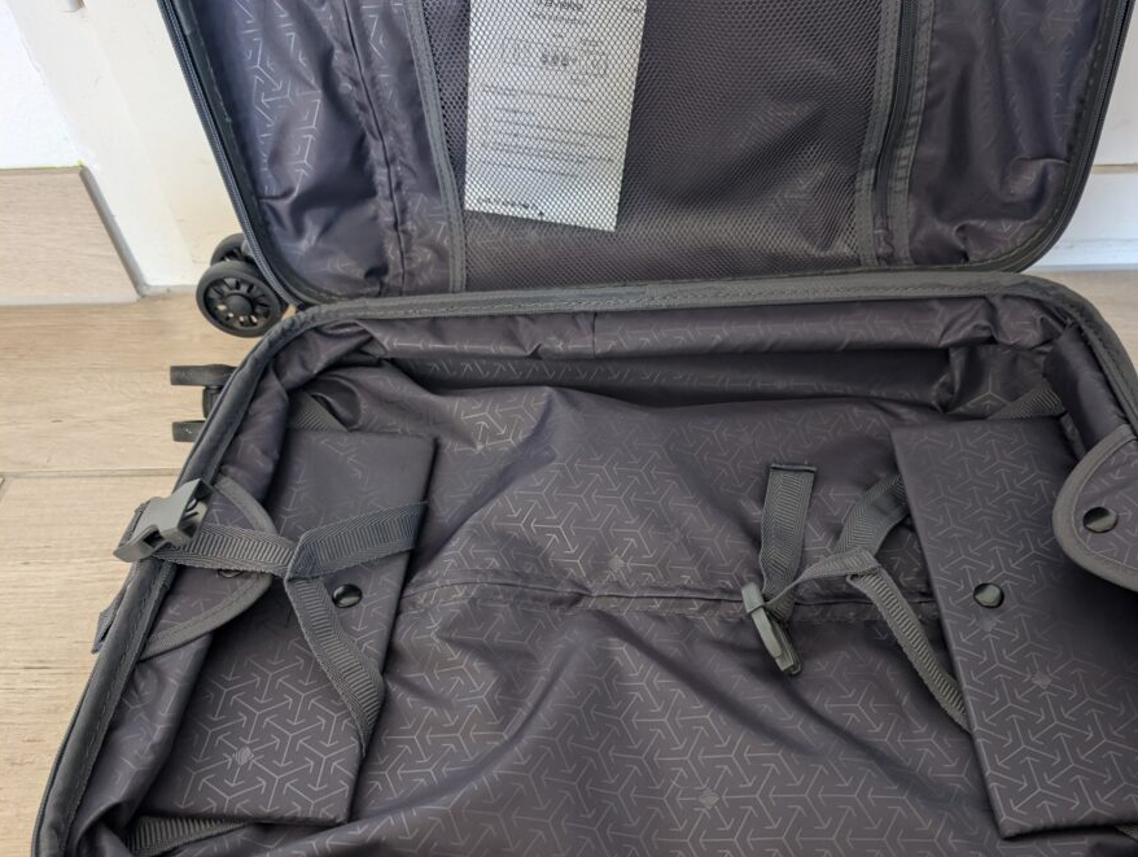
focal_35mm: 28
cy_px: 487
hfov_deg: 63.0
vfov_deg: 49.7
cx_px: 658
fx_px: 922
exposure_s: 1/28.3
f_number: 1.68
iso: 119
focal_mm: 6.9
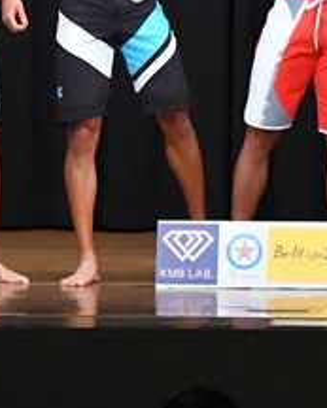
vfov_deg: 4.2
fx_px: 5609
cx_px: 281
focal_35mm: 464
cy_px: 2
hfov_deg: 3.3
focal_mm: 92
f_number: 5.6
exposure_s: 1/400
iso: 8000
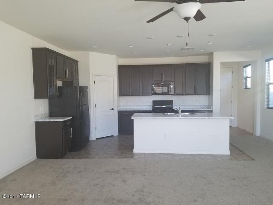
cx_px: 136
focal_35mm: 26
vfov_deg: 53.1
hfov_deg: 67.3
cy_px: 102
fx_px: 205
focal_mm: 4.2
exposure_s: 1/40
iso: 125
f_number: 1.7
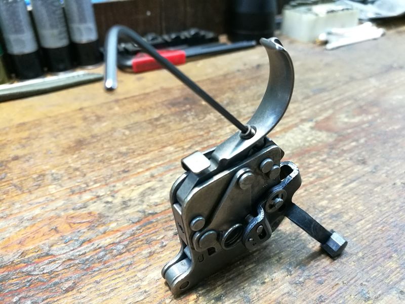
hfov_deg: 65.3
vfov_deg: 51.4
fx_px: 316
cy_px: 152
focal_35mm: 27
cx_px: 202
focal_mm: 4.5
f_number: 2.2
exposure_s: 1/25
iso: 400
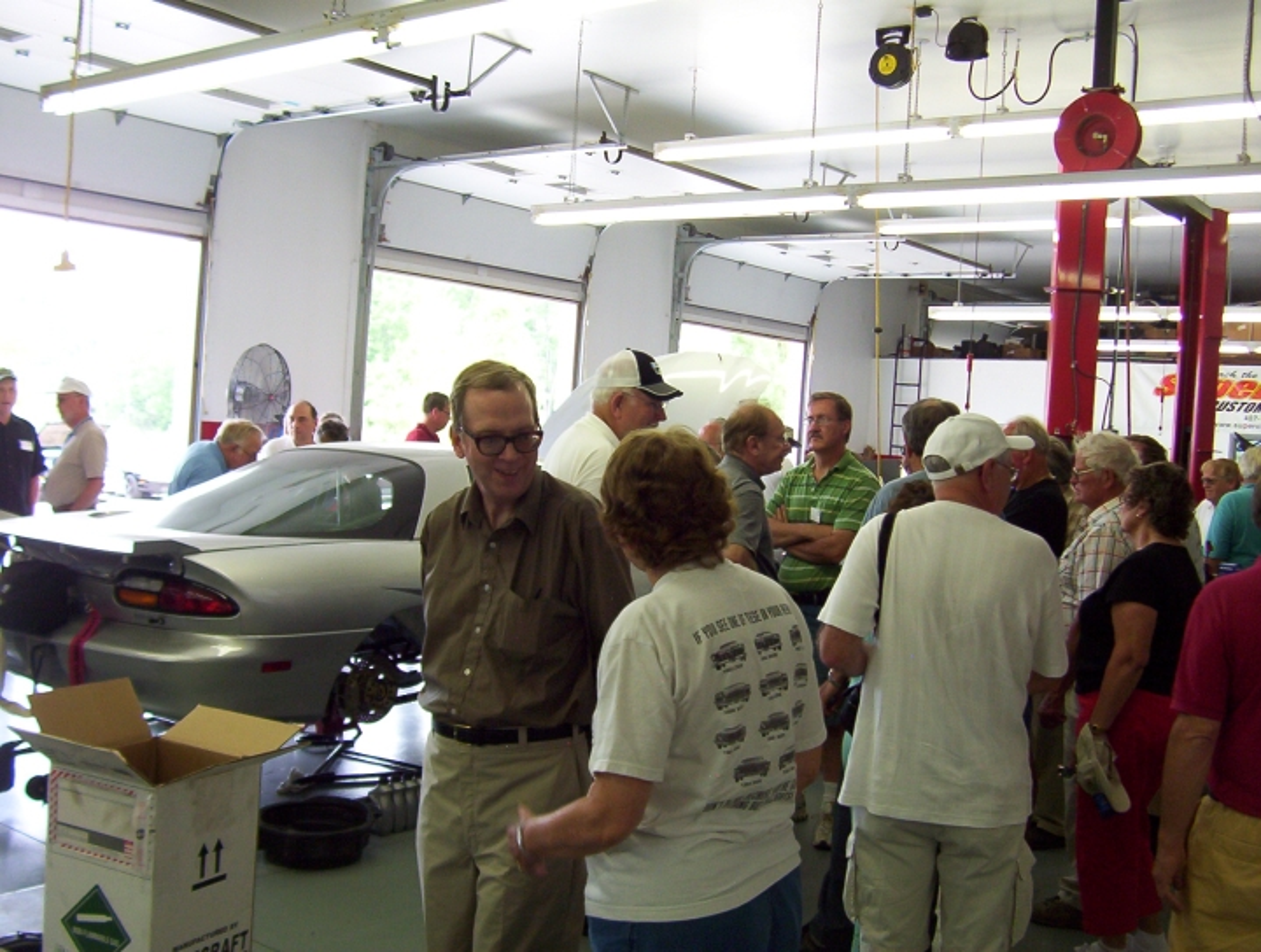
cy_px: 476
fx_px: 1315
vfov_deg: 39.8
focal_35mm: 36
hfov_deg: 51.2
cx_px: 630
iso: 100
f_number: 2.76
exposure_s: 1/74.5
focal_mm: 5.54
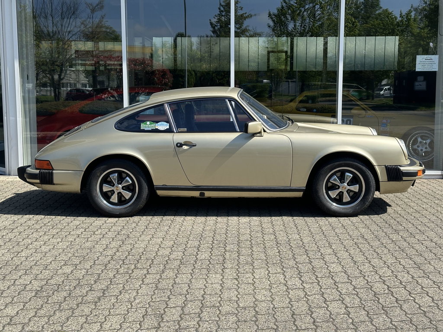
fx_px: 614
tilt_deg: -6.4
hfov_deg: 39.7
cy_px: 166
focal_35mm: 48
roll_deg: +0.7
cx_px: 222
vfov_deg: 30.3
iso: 64
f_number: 1.78
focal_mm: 6.86
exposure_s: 1/2890
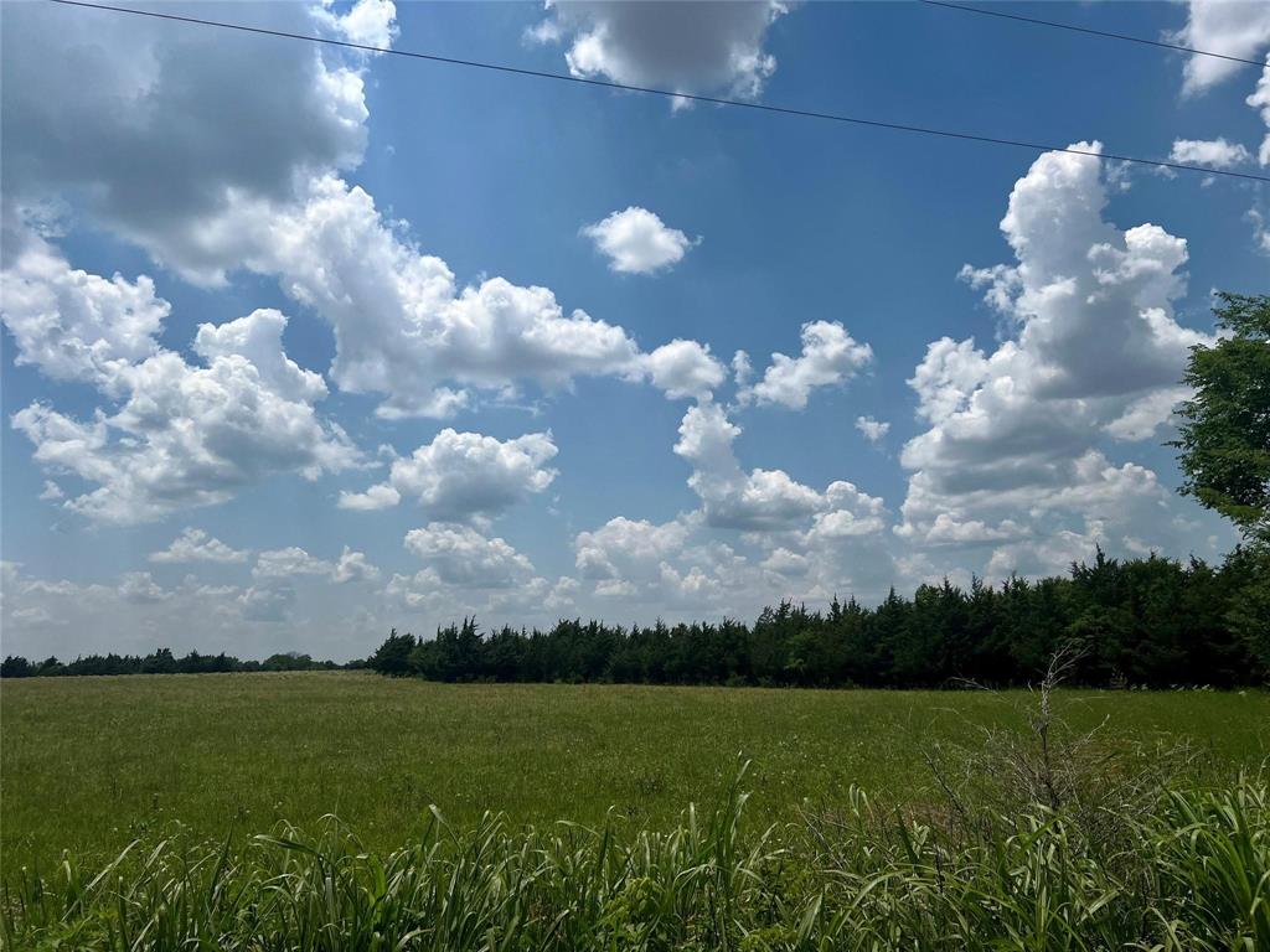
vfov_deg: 53.1
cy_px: 476
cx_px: 635
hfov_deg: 67.3
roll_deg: +0.7
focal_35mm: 26
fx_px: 954
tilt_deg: +10.1
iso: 50
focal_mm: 5.7
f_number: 1.5
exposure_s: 1/14286
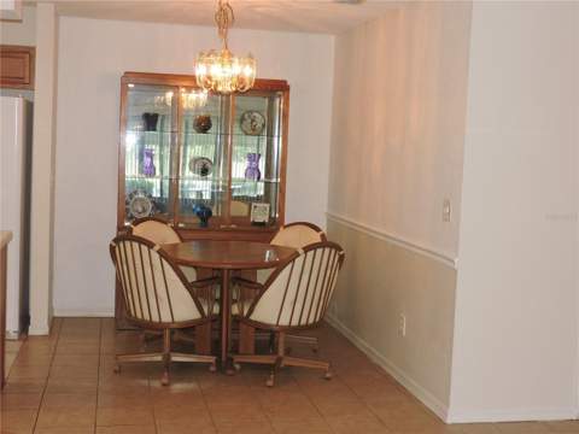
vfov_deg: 29.1
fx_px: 836
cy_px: 217
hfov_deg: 38.2
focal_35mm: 50
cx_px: 290
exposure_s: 1/30
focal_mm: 8.9
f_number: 3.6
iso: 200
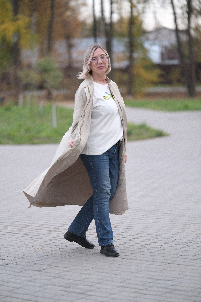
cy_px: 151
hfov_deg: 12.1
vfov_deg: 18.1
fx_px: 946
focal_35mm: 113
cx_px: 100
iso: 640
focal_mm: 75
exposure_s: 1/3200
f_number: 1.2
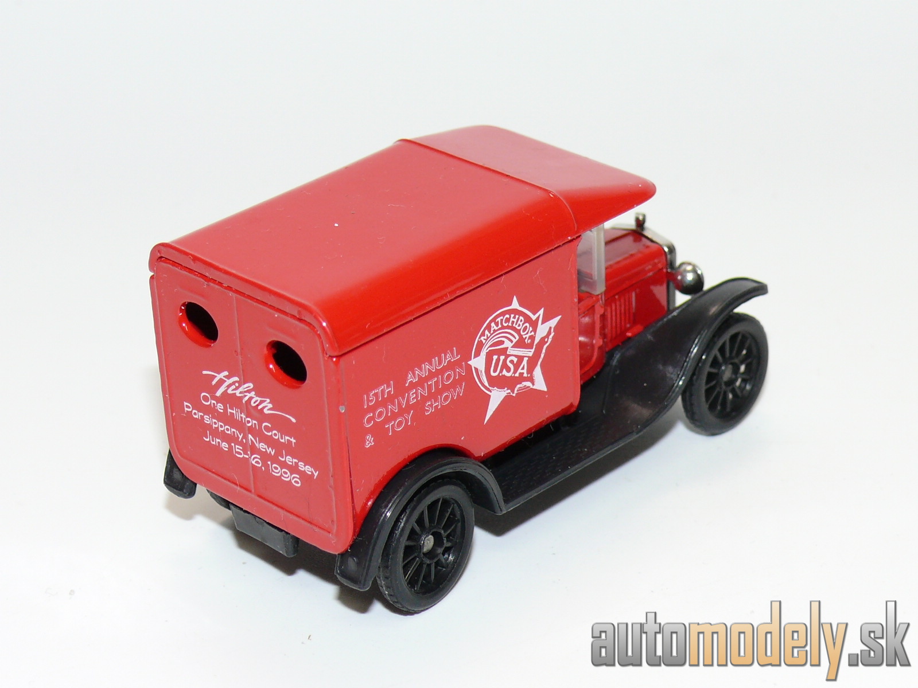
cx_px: 459
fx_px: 2519
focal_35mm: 95
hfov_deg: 20.7
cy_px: 344
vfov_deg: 15.6
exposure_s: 1/30
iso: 100
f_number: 4
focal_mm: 12.9
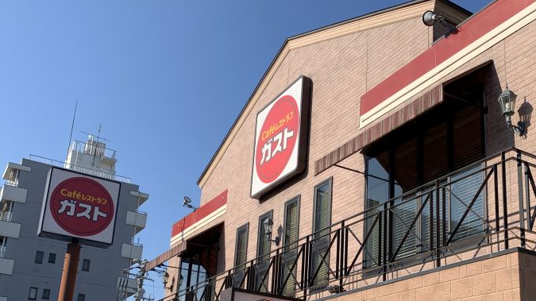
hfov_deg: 47.0
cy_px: 257
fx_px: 611
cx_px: 327
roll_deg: -2.2
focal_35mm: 43
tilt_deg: +15.9
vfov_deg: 26.9
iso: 25
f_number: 1.8
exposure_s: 1/1845
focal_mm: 4.25
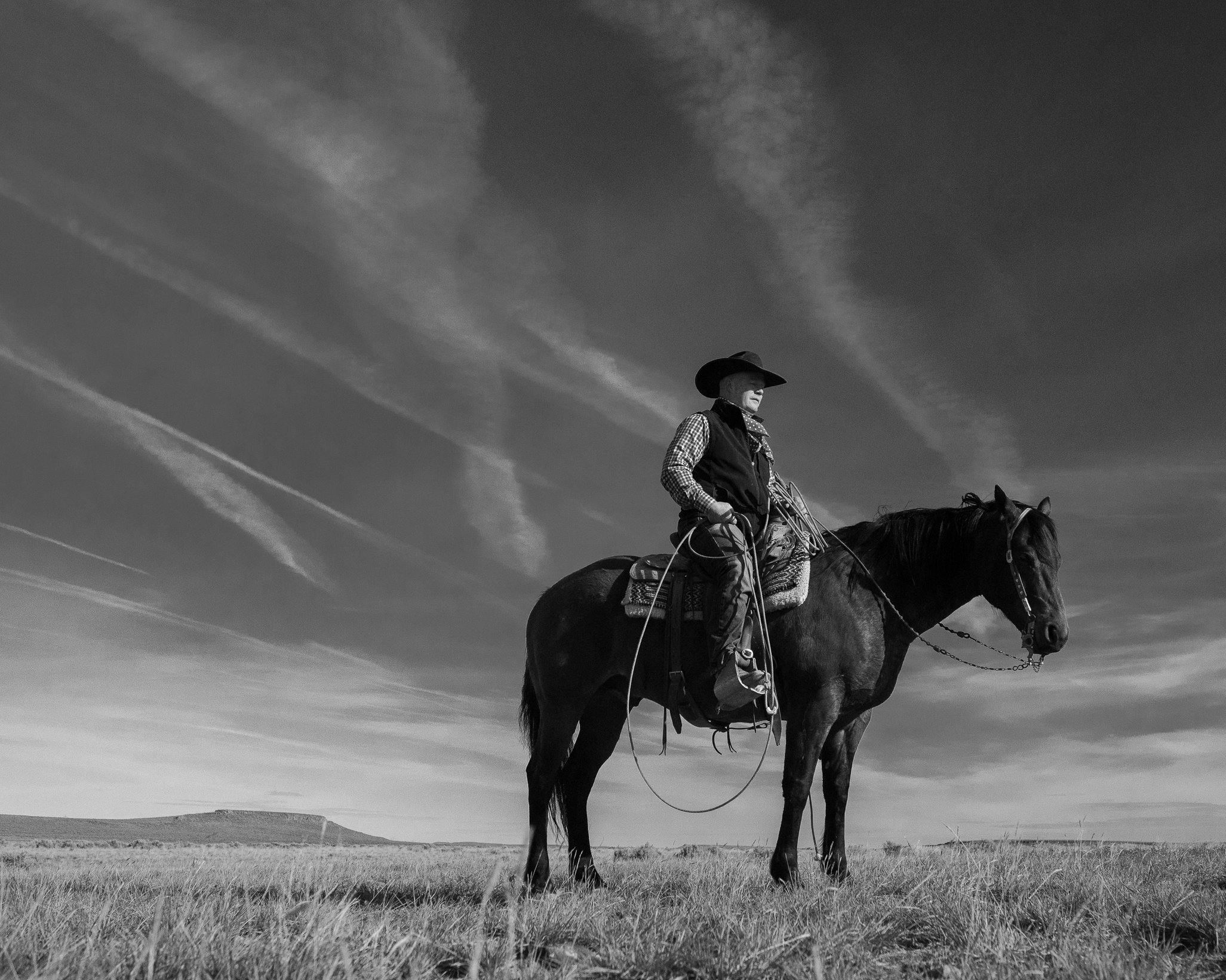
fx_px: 1451
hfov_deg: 45.6
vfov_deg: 37.3
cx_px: 718
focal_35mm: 40
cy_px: 495
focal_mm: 35
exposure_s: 1/8000
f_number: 5.6
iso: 3200
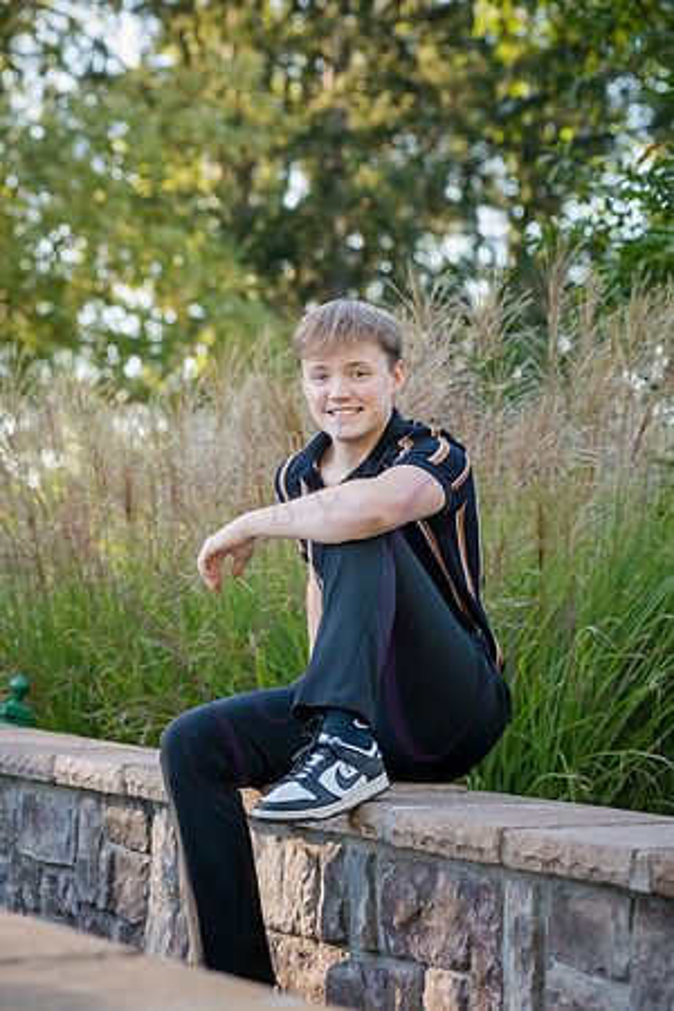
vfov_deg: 19.5
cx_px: 337
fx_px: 2949
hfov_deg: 13.0
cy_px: 506
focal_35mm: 105
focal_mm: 105
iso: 800
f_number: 5.6
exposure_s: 1/320
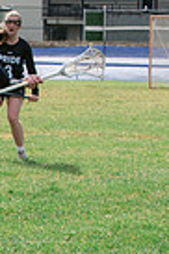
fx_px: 2097
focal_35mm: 297
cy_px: 196
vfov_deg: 6.9
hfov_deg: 4.4
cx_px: -362
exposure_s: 1/800
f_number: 7.1
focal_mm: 70
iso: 400
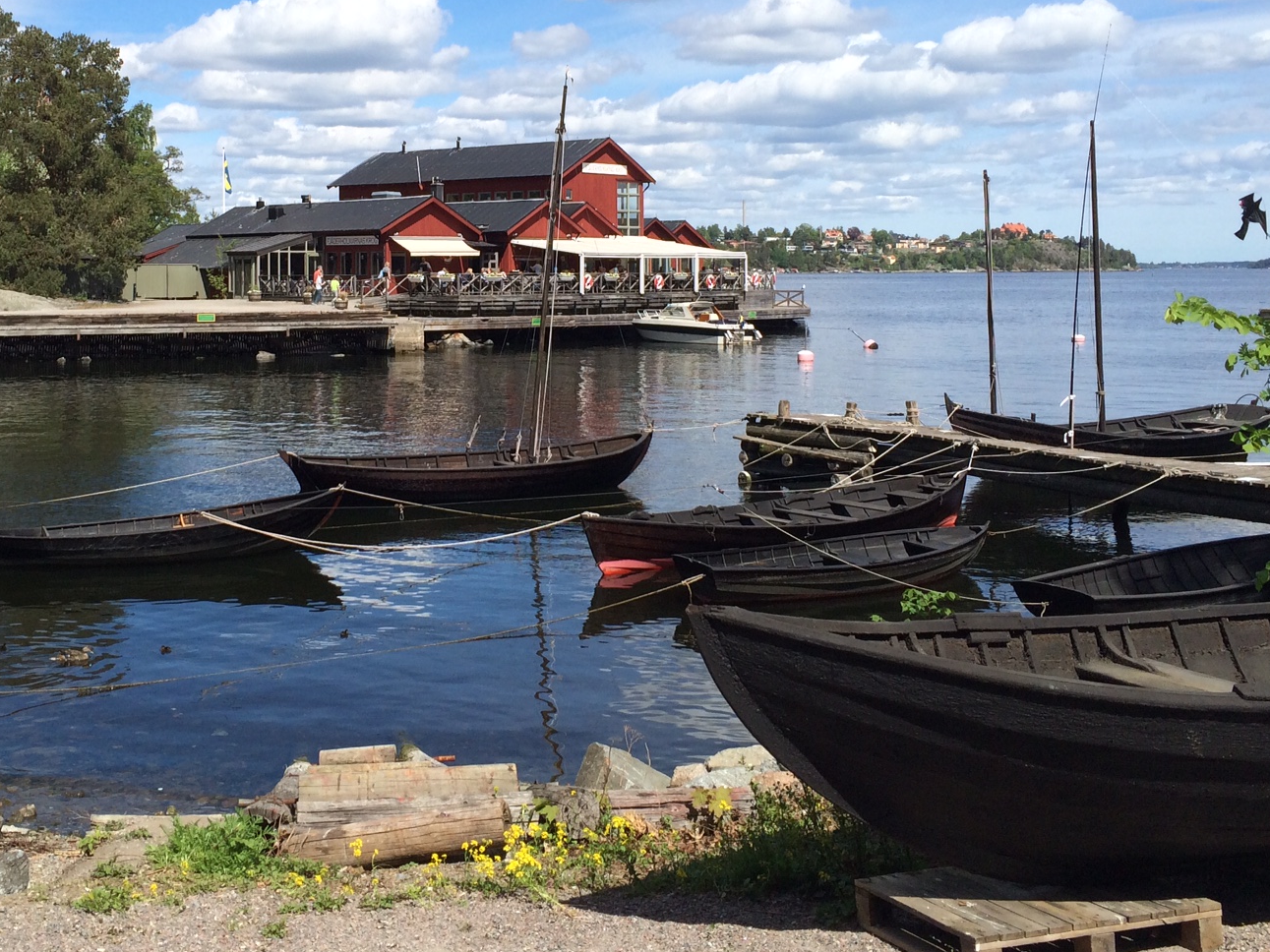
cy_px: 267
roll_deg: +0.3
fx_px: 1688
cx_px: 462
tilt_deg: +0.5
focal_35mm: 46
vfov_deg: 31.1
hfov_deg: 40.9
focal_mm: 4.15
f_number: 2.2
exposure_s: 1/2564
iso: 32
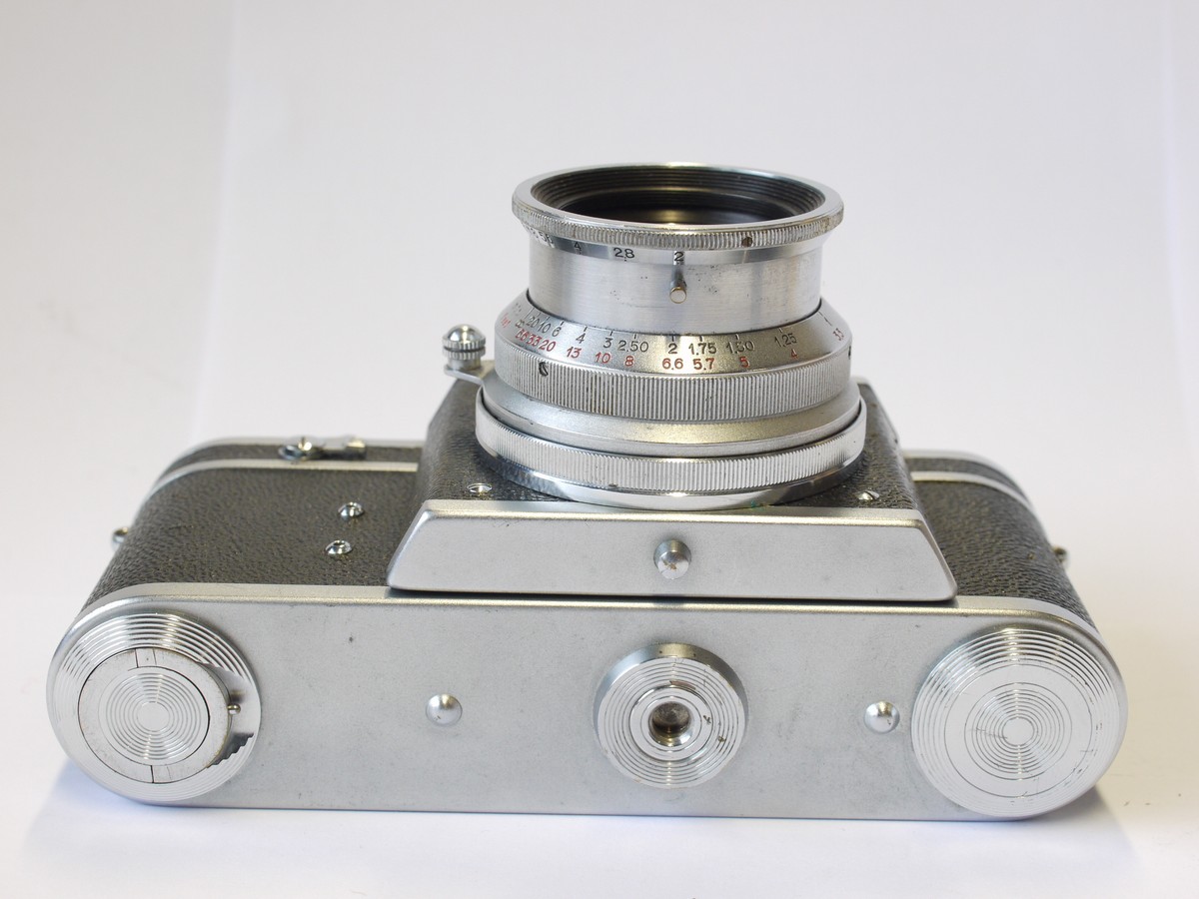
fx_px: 2078
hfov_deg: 32.2
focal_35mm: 60
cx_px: 600
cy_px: 450
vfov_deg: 24.4
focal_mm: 30
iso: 400
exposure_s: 1/25
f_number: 8
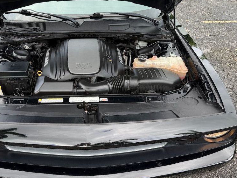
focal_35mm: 33
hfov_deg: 54.5
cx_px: 84
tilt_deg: -36.5
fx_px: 226
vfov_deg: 42.8
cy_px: 103
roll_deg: +1.4
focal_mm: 6.76
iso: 80
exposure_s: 1/419
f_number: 1.78
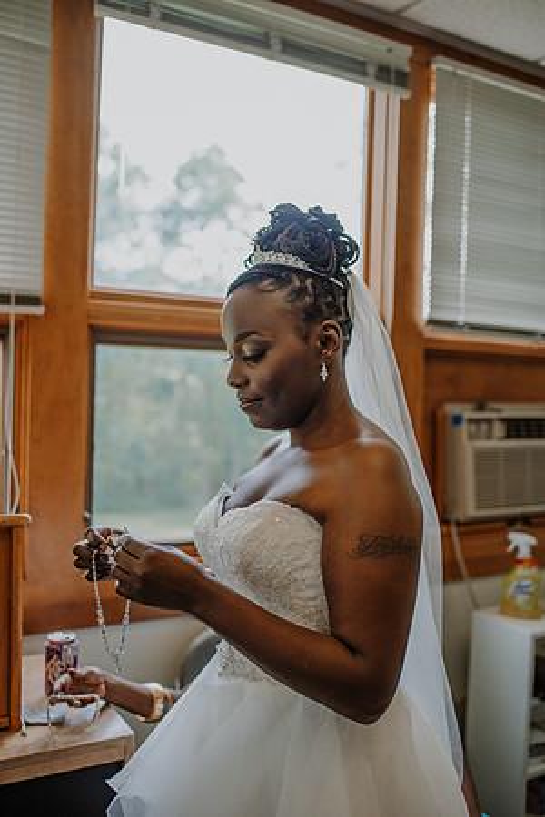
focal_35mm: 35
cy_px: 408
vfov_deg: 54.4
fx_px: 795
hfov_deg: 37.9
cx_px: 272
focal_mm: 35
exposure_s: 1/1000
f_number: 2.2
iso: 640
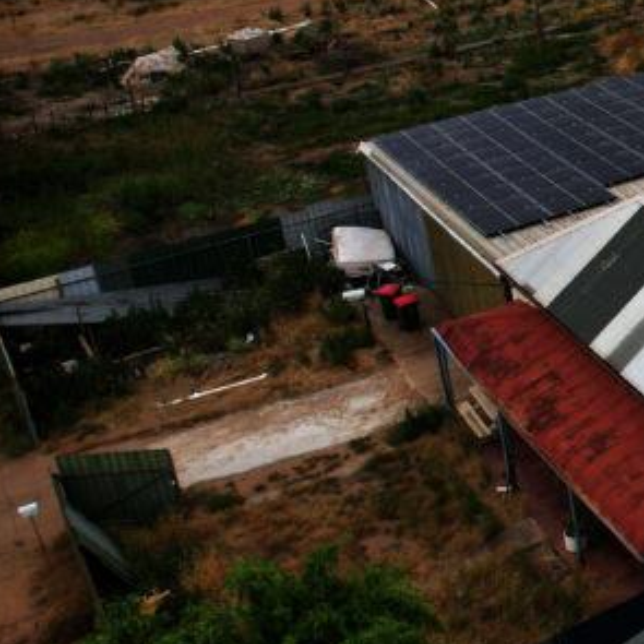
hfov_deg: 20.4
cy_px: 110
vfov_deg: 25.9
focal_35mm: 65
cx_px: 1098
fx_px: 1368
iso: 130
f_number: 2.8
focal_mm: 8.38
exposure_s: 1/2000
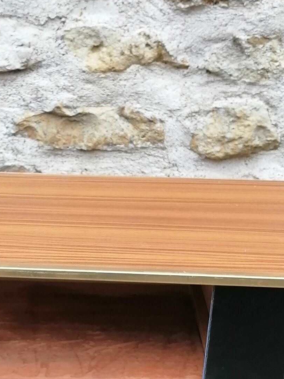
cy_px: 264
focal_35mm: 78
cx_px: 32
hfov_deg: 18.6
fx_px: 853
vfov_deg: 24.8
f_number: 1.8
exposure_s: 1/136
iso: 50
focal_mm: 3.95
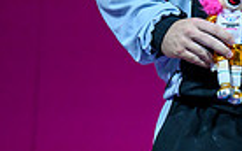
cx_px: 507
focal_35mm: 580
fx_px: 3822
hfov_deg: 3.6
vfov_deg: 2.3
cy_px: -115
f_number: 3.2
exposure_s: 1/1250
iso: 2500
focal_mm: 135
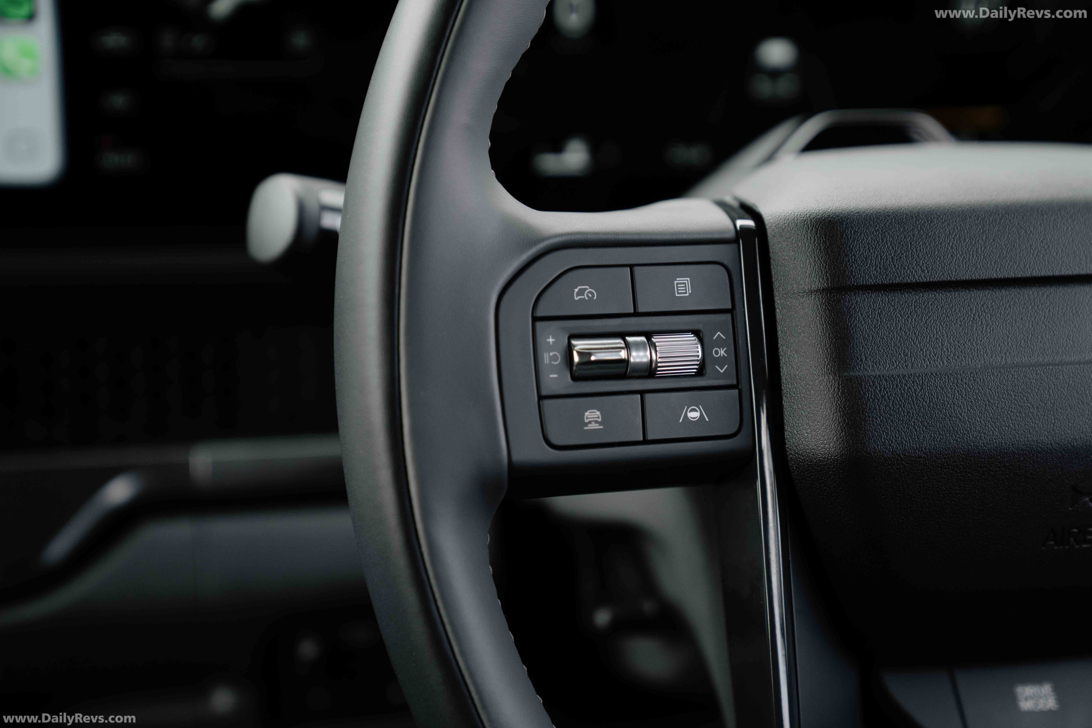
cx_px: 546
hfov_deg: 28.8
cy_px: 364
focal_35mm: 70
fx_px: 2123
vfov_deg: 19.5
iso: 640
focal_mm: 70
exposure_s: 1/640
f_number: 2.8
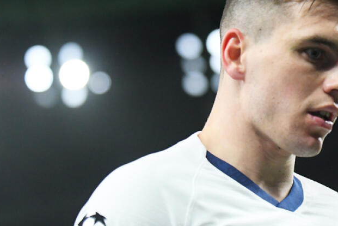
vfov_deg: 5.9
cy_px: 126
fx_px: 2178
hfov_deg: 8.8
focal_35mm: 232
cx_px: 311
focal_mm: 80
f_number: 2.8
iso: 3200
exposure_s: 1/2000
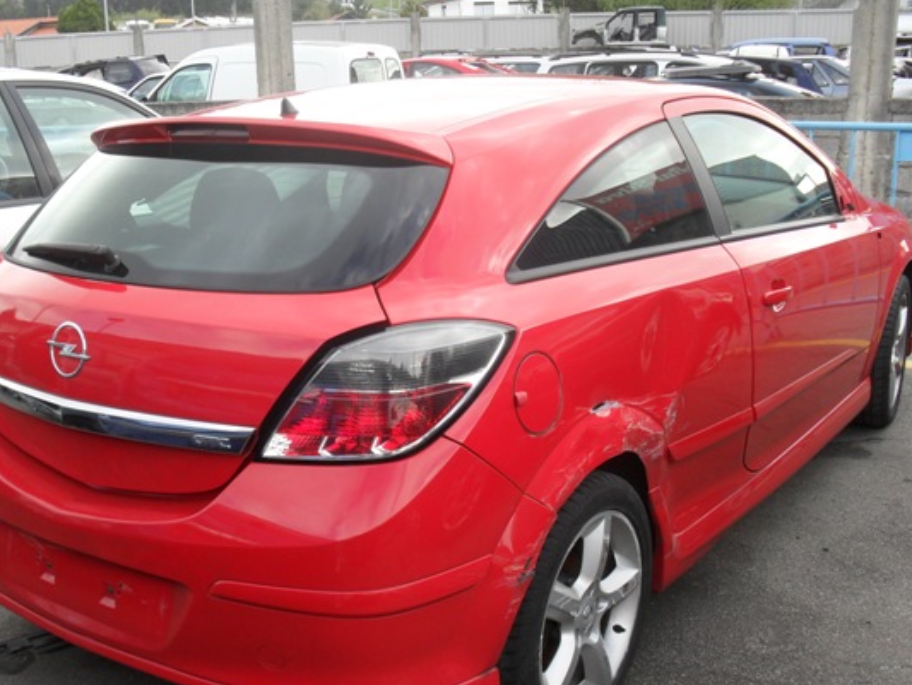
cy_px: 401
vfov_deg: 34.3
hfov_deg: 44.7
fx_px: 1107
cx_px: 399
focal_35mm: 42
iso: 100
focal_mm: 6.3
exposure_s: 1/250
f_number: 3.2
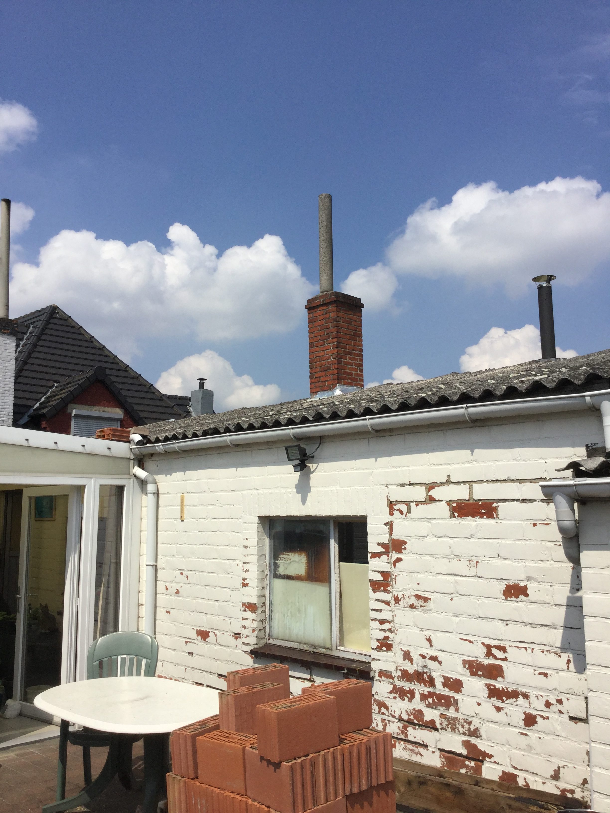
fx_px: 728
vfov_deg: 58.4
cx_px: 305
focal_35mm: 31
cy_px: 406
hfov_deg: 45.4
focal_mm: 3.3
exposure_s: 1/2717
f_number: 2.4
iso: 25
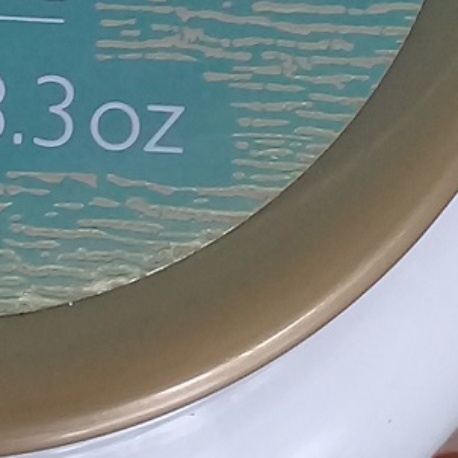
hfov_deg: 9.5
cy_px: 47
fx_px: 2709
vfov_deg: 9.6
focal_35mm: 181
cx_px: -79
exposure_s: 1/50
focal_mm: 3.3
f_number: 2.2
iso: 80
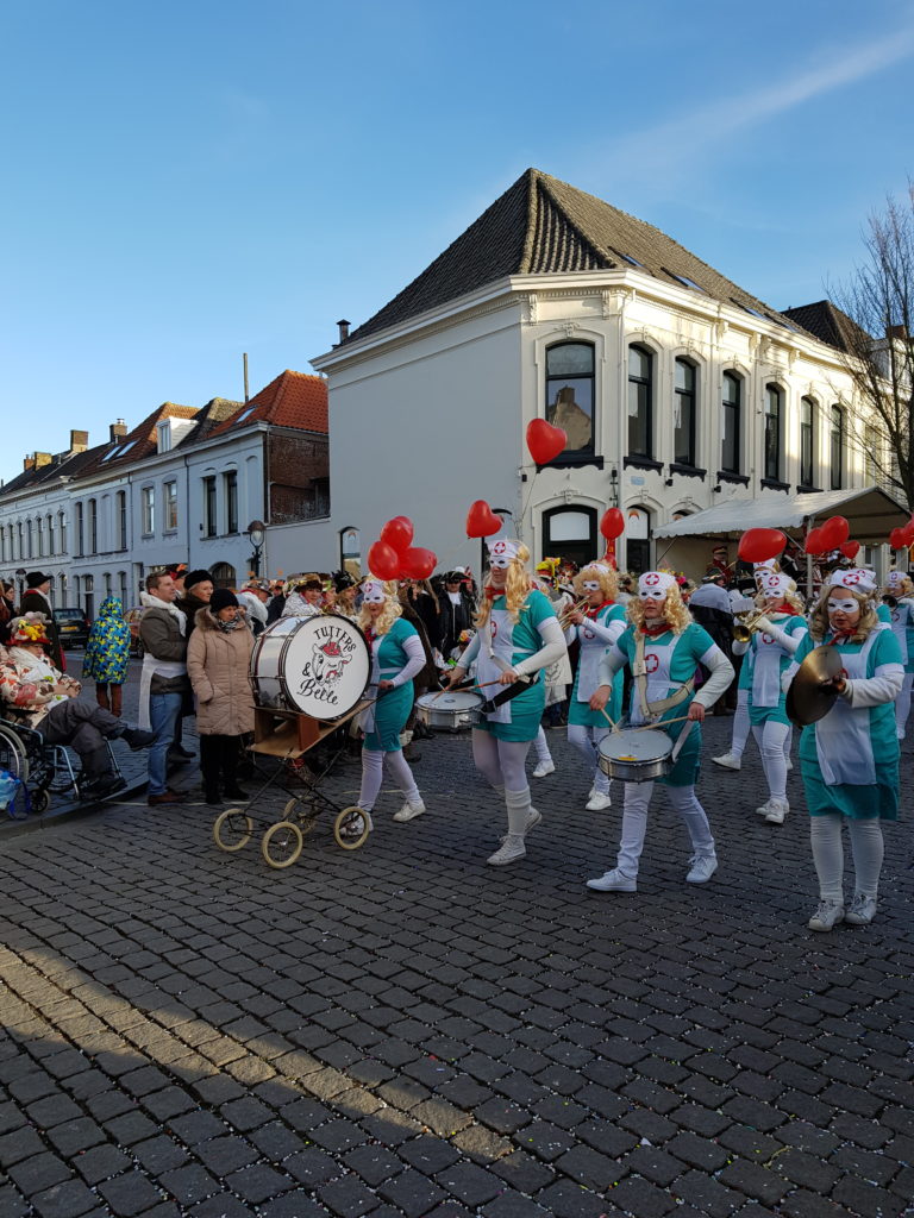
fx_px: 915
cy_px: 609
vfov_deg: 67.3
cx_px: 457
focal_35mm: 26
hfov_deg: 53.1
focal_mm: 4.2
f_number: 1.7
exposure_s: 1/768
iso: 40
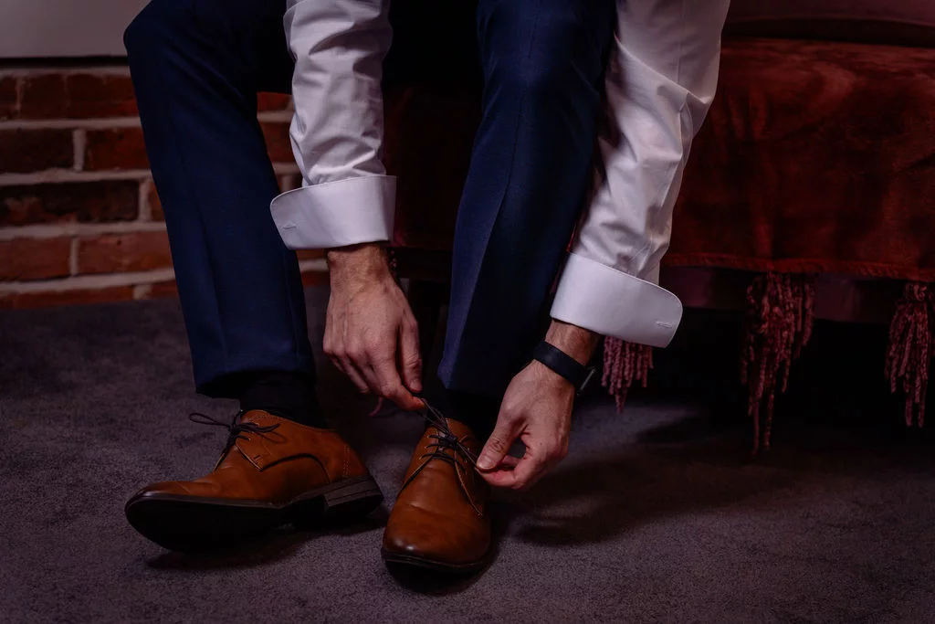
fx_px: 1948
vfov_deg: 18.2
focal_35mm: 75
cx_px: 468
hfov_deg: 27.0
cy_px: 312
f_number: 4
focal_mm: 75
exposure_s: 1/200
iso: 250
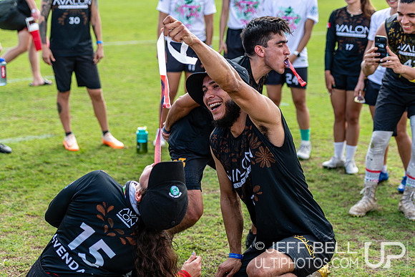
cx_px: 208
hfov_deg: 28.8
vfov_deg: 19.5
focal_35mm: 70
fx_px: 807
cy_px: 138
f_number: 3.2
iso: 100
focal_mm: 70
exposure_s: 1/800
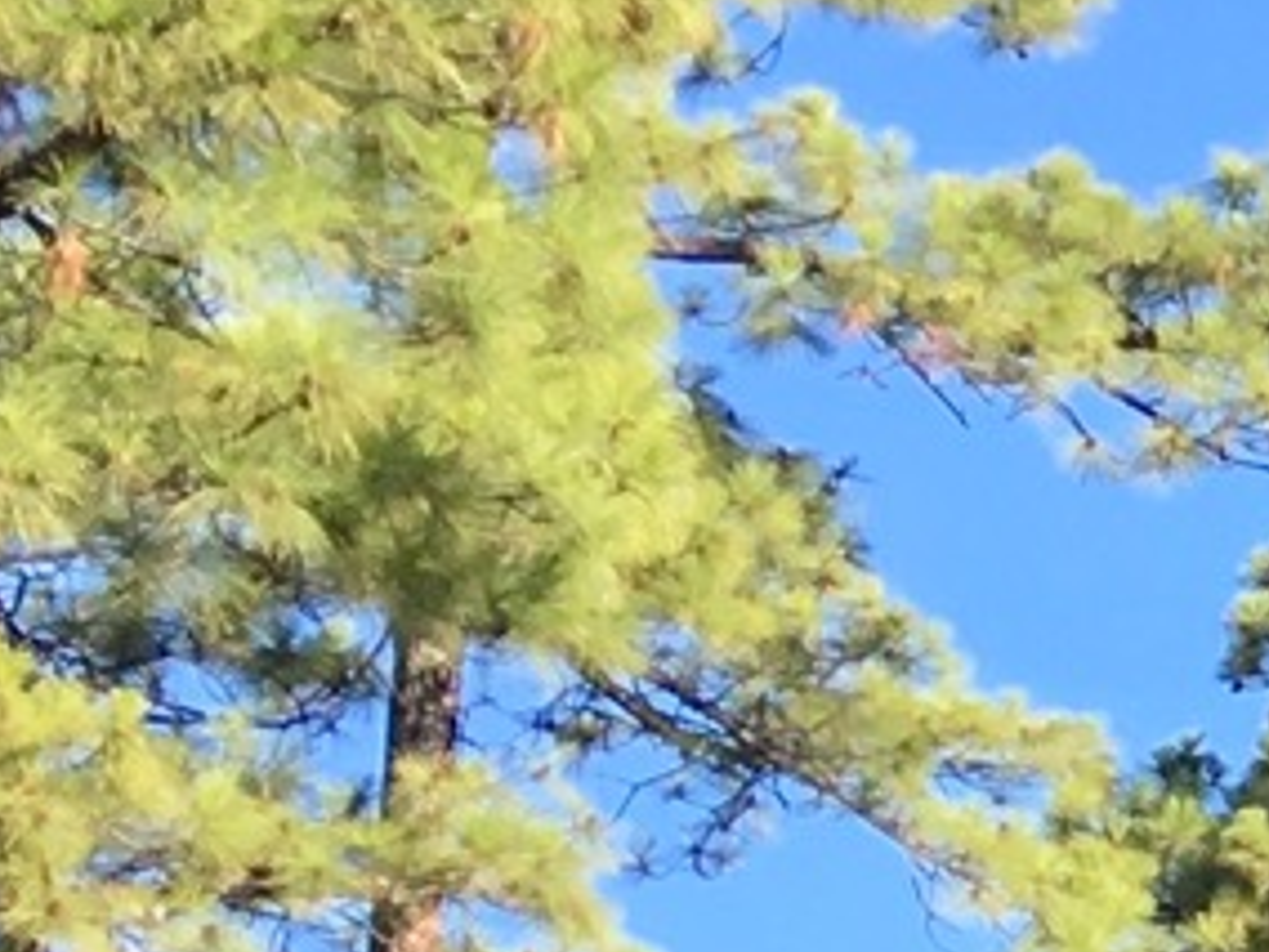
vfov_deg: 7.1
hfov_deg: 8.0
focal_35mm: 209
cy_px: 952
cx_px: 3968
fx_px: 7662
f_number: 2.2
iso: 25
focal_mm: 4.15
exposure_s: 1/646
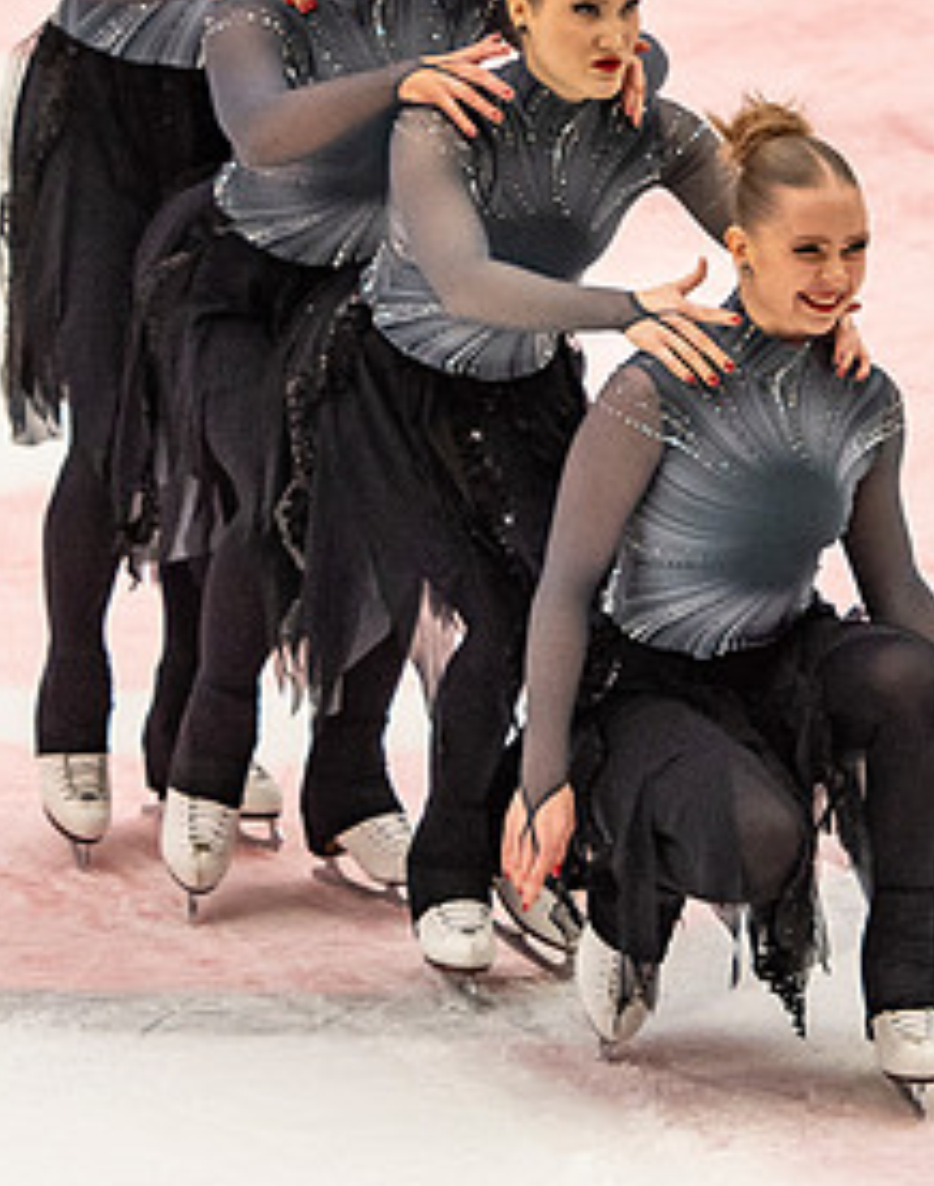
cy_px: 330
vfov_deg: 4.0
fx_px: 16893
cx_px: 485
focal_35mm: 484
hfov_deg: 3.2
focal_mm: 122
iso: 900
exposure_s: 1/500
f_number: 4
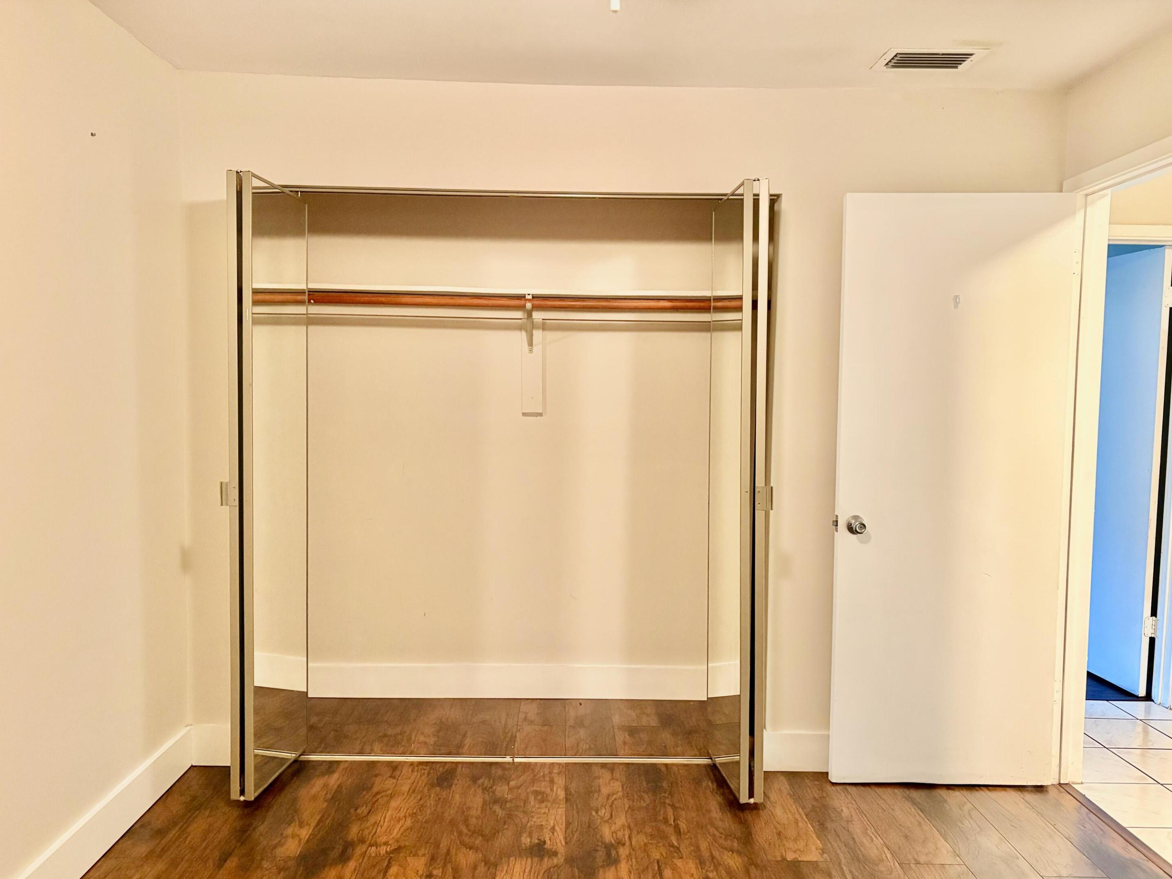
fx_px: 914
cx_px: 564
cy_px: 453
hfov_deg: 65.3
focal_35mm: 27
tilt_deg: -3.3
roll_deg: -1.0
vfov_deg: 51.4
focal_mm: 5.96
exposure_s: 1/60
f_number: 1.6
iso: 500
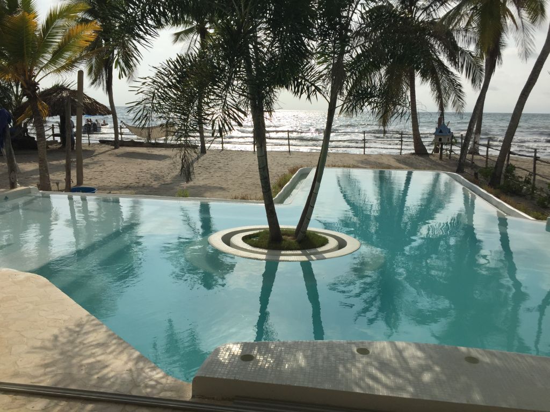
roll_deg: -1.9
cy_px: 206
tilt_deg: -12.5
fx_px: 461
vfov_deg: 48.2
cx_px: 275
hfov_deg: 61.7
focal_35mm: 29
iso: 32
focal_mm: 4.15
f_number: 2.2
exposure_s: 1/6623
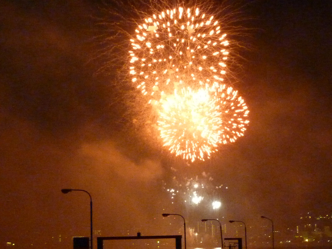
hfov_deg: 19.6
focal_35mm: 100
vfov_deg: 14.8
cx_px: 166
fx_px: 959
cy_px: 124
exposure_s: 1/10
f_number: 3.9
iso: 800
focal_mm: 9.1
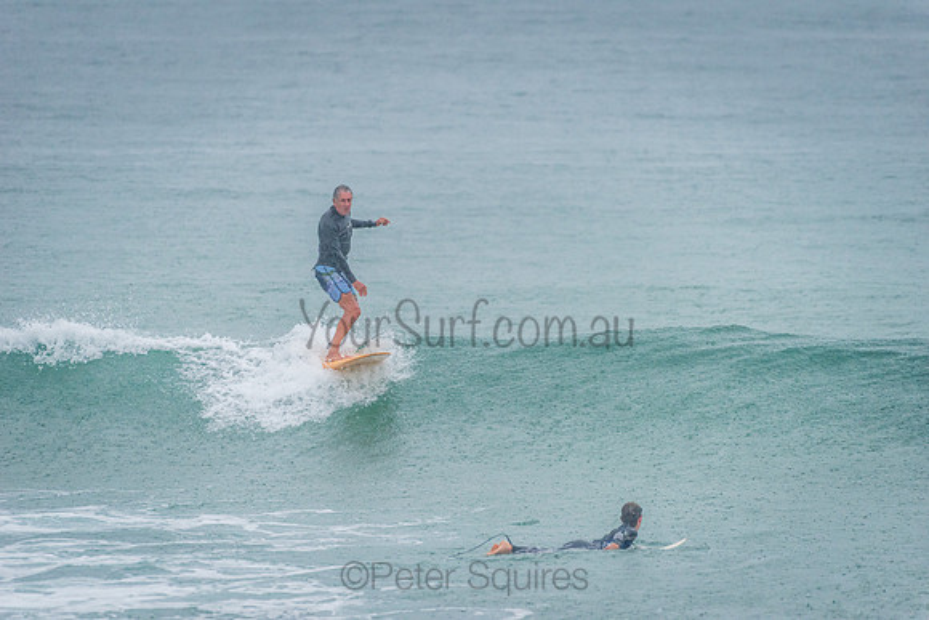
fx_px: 12905
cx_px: 464
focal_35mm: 500
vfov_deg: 2.8
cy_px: 310
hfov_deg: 4.1
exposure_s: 1/320
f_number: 5.6
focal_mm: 500
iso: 900
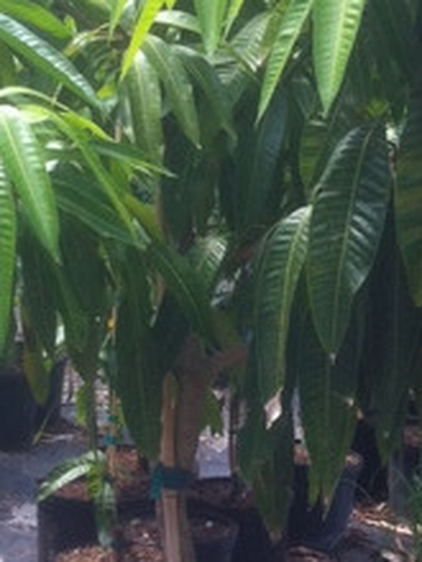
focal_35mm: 127
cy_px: 307
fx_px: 2064
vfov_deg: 15.5
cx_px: 212
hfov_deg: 11.7
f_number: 2.8
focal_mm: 3.85
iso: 80
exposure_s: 1/131
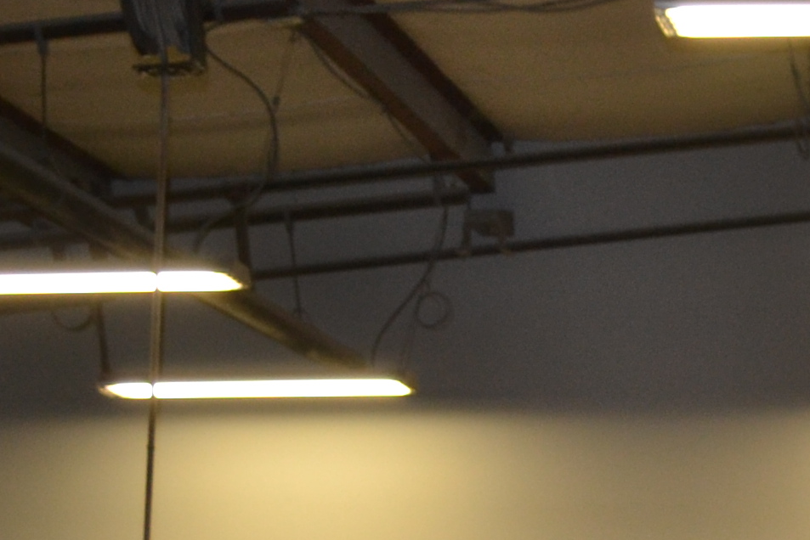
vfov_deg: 7.6
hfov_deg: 11.2
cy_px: 1052
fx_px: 3916
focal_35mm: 174
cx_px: 1353
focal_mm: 24
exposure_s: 1/125
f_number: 4
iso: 400
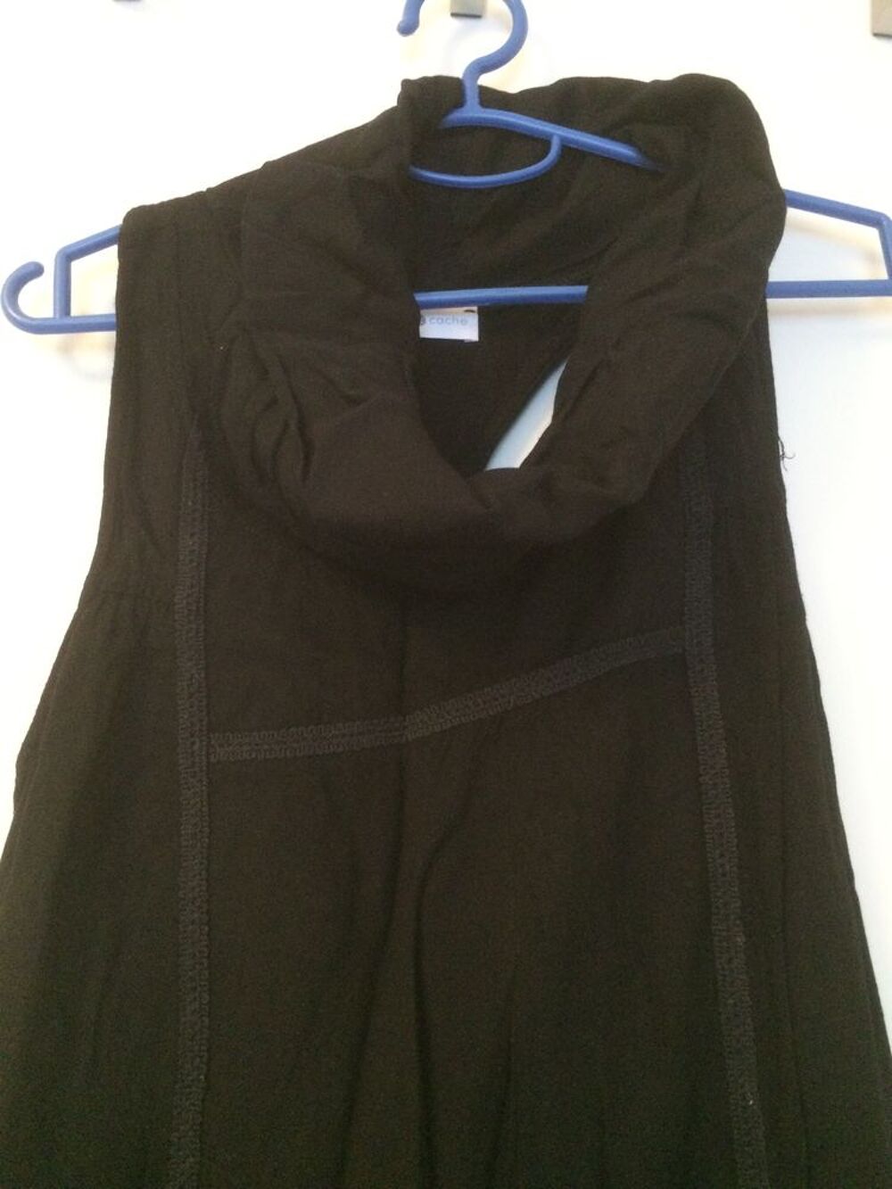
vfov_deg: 61.7
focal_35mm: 29
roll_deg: -2.1
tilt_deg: +13.4
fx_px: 996
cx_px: 446
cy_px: 594
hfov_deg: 48.2
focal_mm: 4.15
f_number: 2.2
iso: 320
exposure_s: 1/17
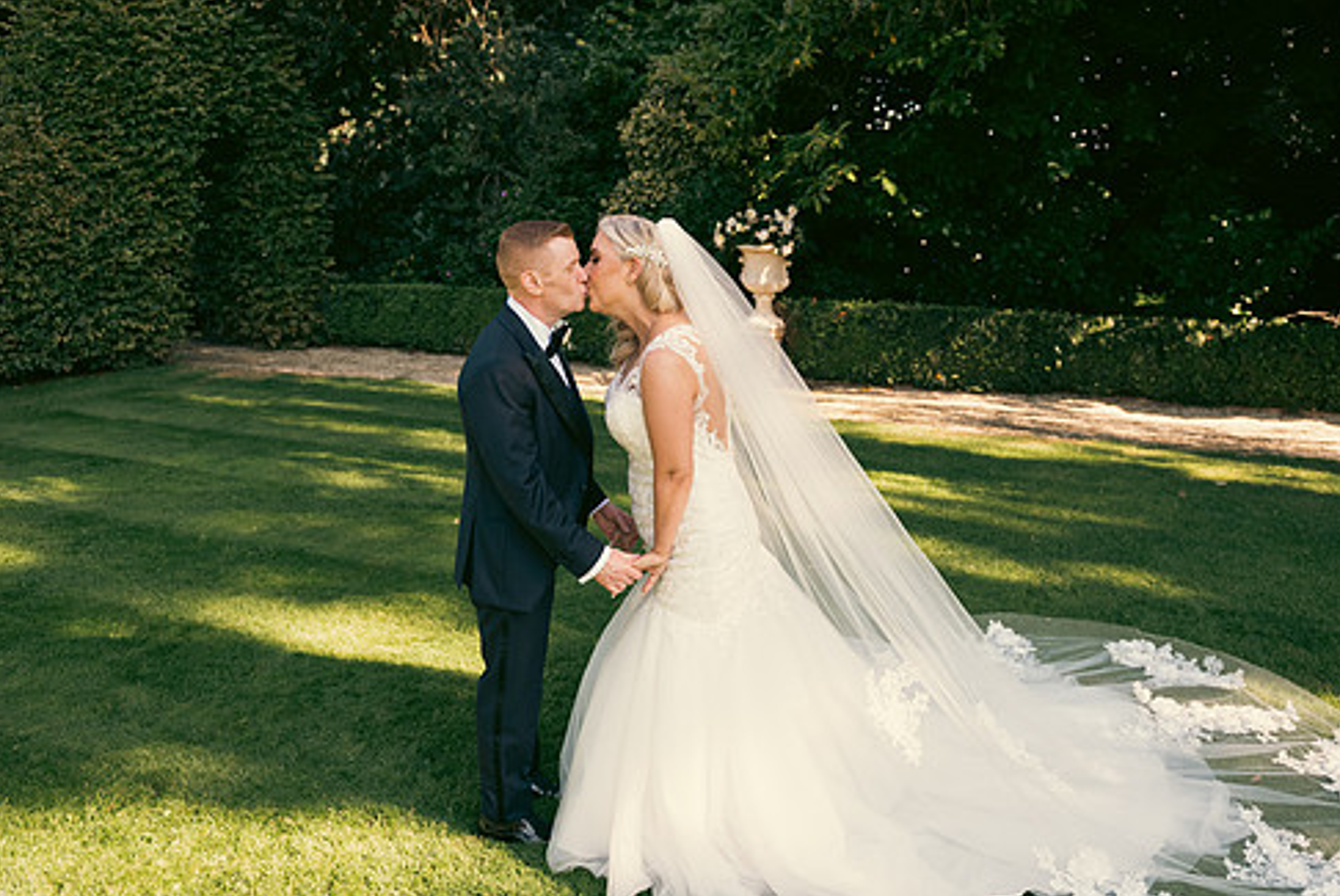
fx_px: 1155
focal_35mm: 31
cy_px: 442
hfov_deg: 60.2
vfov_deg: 42.4
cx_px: 725
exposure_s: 1/400
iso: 200
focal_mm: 26
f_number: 3.5
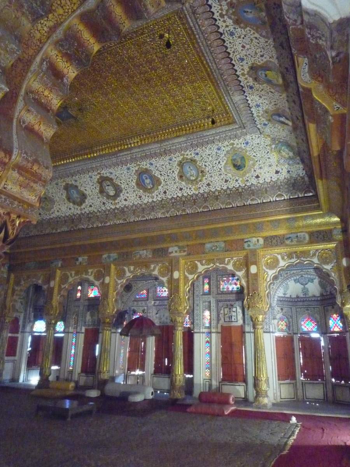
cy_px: 234
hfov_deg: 54.9
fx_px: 337
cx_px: 175
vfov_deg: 69.4
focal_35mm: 25
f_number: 2.8
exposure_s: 1/15
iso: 1600
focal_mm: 4.4
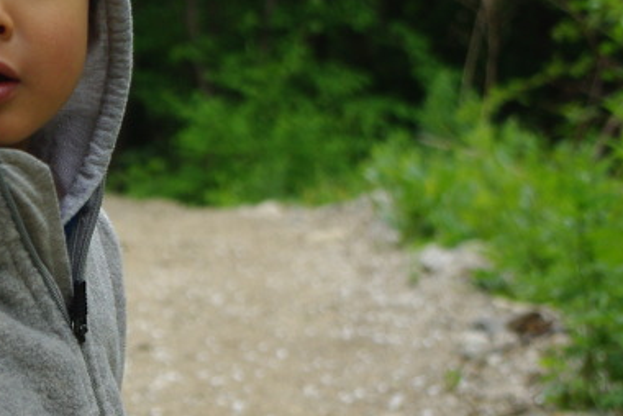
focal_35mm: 221
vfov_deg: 6.2
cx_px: -152
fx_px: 3827
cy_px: 112
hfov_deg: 9.2
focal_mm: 55
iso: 200
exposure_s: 1/90
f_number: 6.7
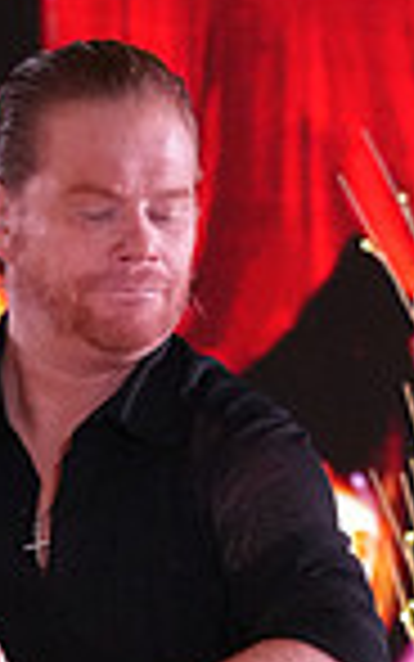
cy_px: 1018
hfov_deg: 2.1
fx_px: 11398
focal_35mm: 632
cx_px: 88
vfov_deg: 3.3
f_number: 5.6
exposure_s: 1/400
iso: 8000
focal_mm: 105
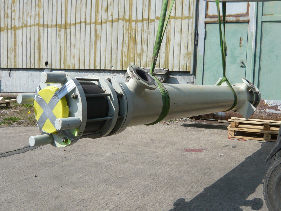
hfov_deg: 52.6
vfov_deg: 40.7
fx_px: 284
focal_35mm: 35
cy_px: 106
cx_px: 140
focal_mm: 4.6
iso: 100
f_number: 8
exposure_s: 1/160
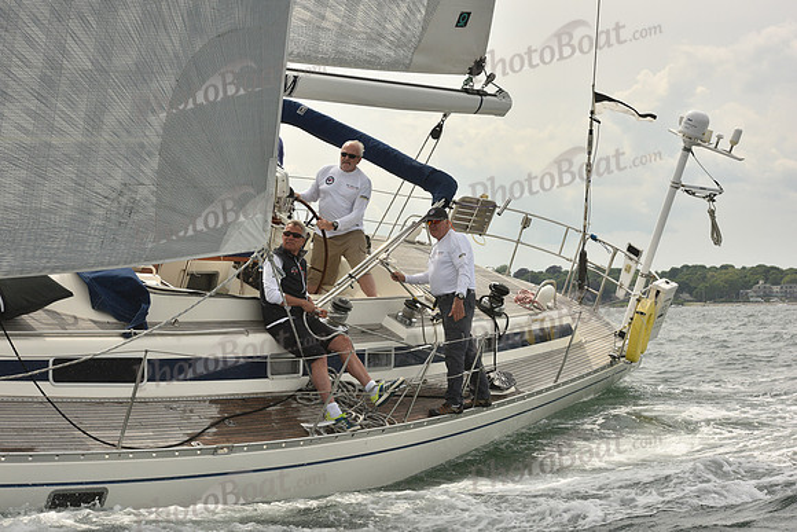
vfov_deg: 16.7
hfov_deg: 24.8
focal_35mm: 82
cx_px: 398
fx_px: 1816
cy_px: 266
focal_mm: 82
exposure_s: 1/1000
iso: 400
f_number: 11
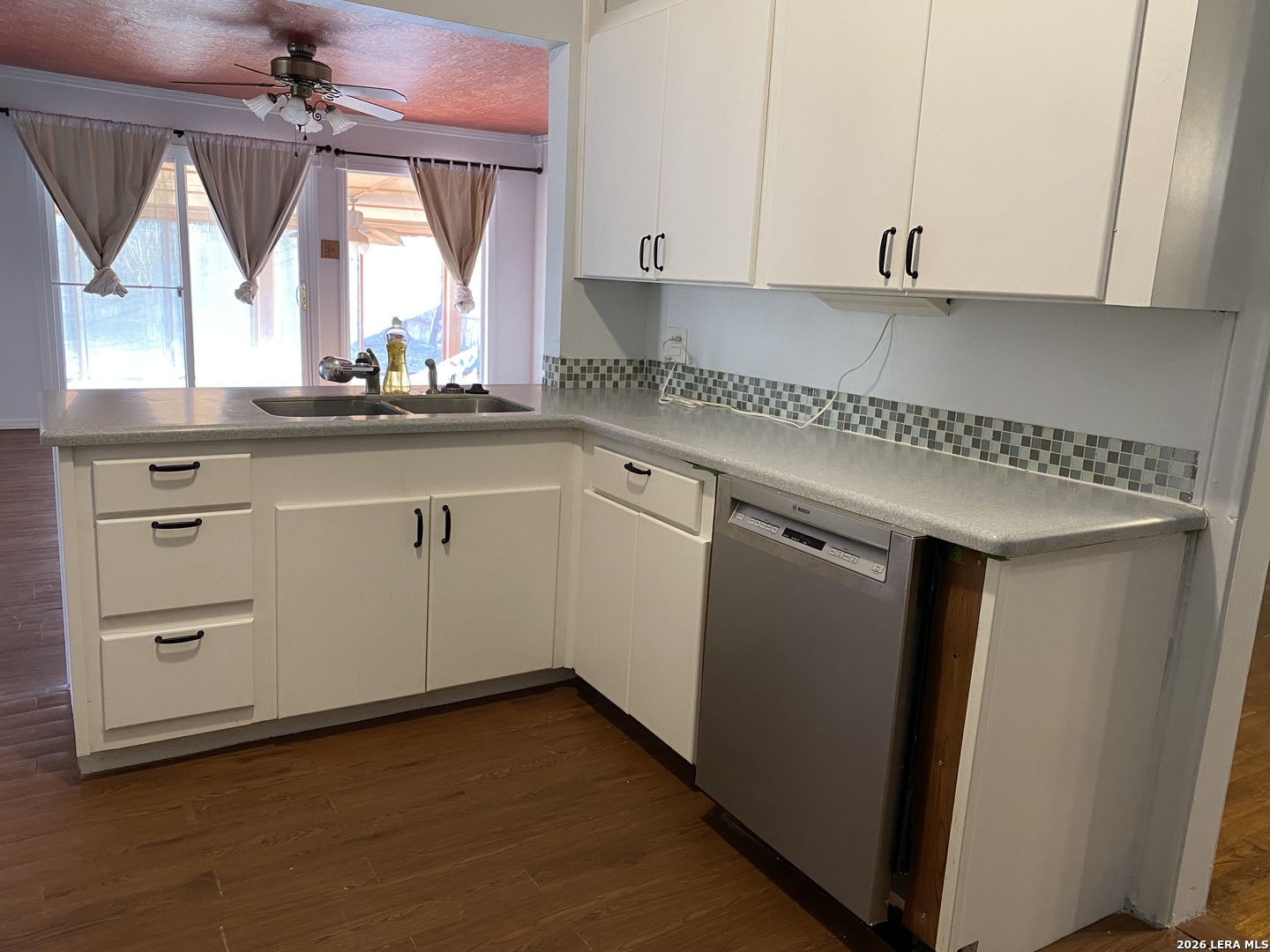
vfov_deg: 53.1
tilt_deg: -11.3
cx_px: 635
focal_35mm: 26
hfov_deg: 67.3
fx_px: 954
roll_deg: -3.4
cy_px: 476
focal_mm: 4.25
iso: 250
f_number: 1.8
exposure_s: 1/60
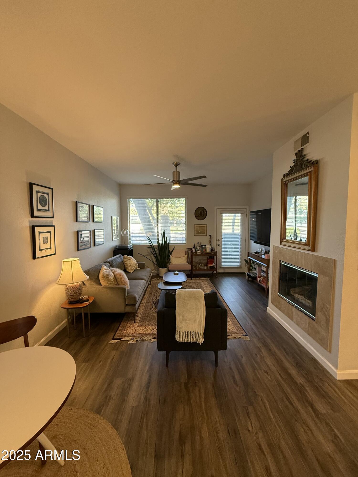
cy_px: 238
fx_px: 193
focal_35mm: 14
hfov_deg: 85.7
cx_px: 179
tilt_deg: -4.1
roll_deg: -0.1
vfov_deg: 102.1
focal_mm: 2.22
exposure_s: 1/120
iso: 400
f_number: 2.2
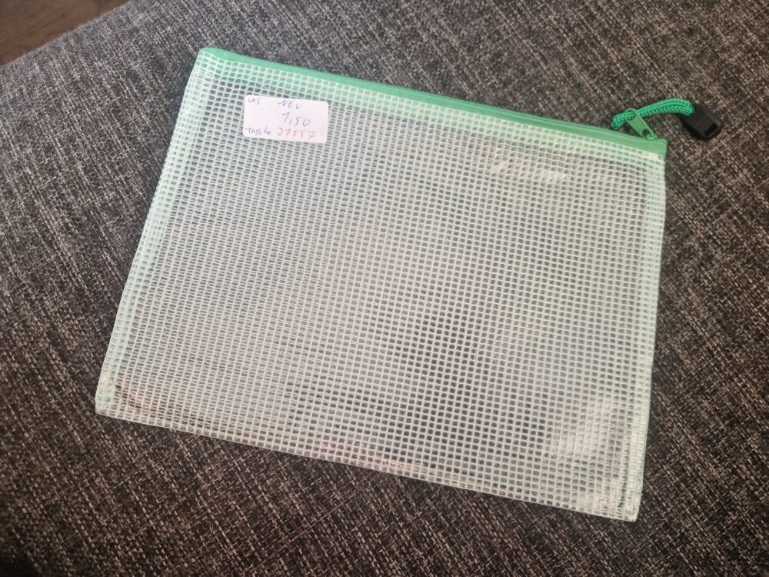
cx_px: 384
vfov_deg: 58.9
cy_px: 288
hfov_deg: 73.9
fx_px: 511
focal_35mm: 23
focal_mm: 5.4
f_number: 1.8
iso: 50
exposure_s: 1/180
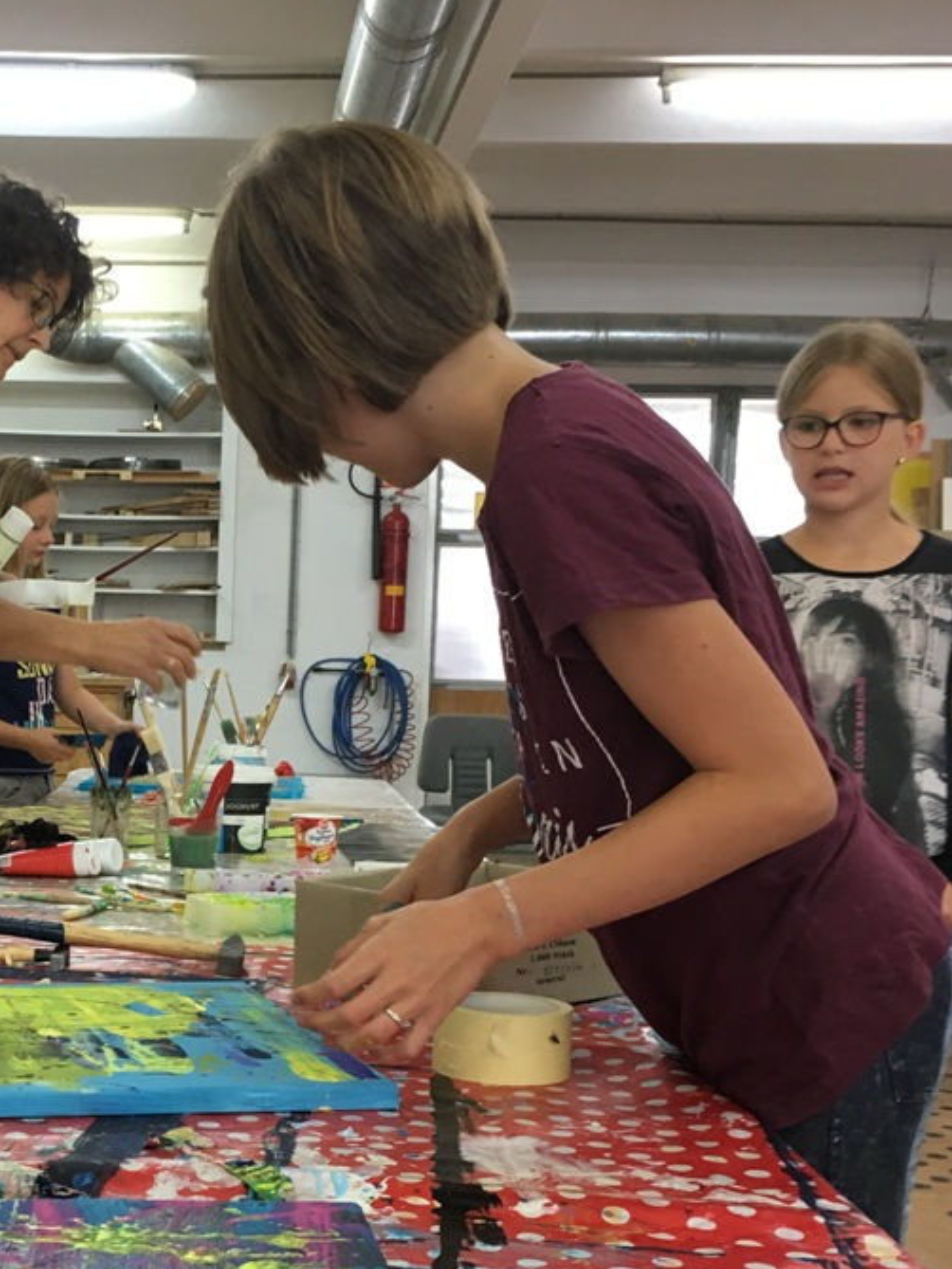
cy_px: 844
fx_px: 1906
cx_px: 123
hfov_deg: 27.2
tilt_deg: -7.2
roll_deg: -1.1
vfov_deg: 36.4
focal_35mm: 52
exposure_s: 1/33
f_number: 2.2
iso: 64
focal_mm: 4.15
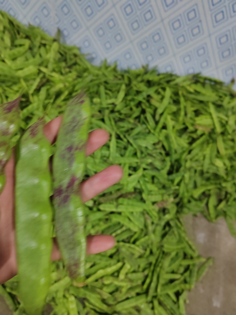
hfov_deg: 51.3
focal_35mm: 27
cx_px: 118
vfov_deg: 65.3
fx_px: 245
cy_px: 158
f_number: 1.9
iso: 1600
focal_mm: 5.52
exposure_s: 1/100
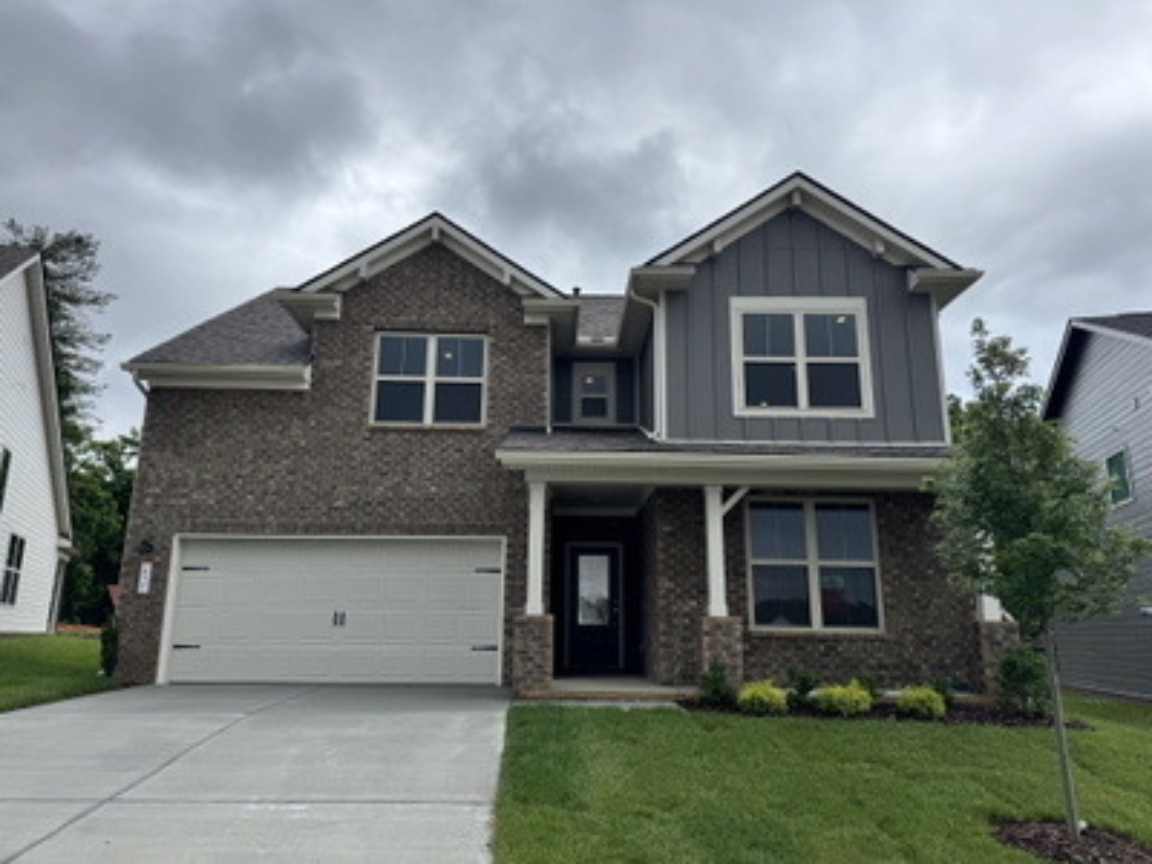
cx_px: 576
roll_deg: -0.8
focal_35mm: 24
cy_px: 432
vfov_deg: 56.8
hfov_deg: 71.6
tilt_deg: +13.2
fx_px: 799
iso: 80
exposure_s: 1/4310
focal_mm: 6.76
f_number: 1.78
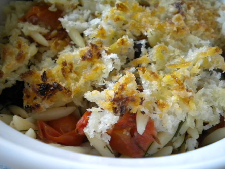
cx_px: 112
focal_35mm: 41
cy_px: 84
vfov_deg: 35.1
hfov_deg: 45.8
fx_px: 267
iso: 400
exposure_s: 1/10.5
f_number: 3.5
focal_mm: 7.4
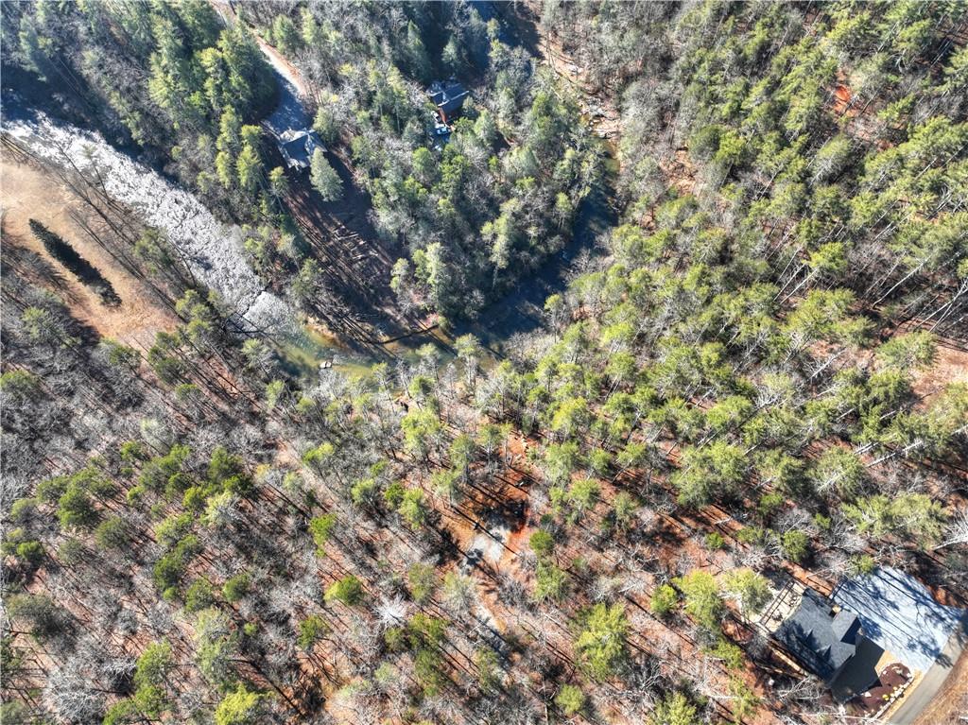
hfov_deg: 71.6
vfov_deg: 56.8
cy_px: 362
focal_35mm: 24
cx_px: 484
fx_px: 671
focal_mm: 12.3
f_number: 2.8
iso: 100
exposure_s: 1/800
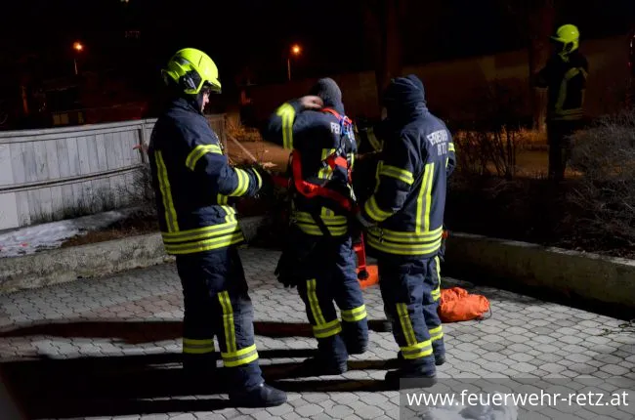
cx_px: 318
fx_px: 660
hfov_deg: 51.4
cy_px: 210
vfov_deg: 35.3
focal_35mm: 38
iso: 3200
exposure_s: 1/30
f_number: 4
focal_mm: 25
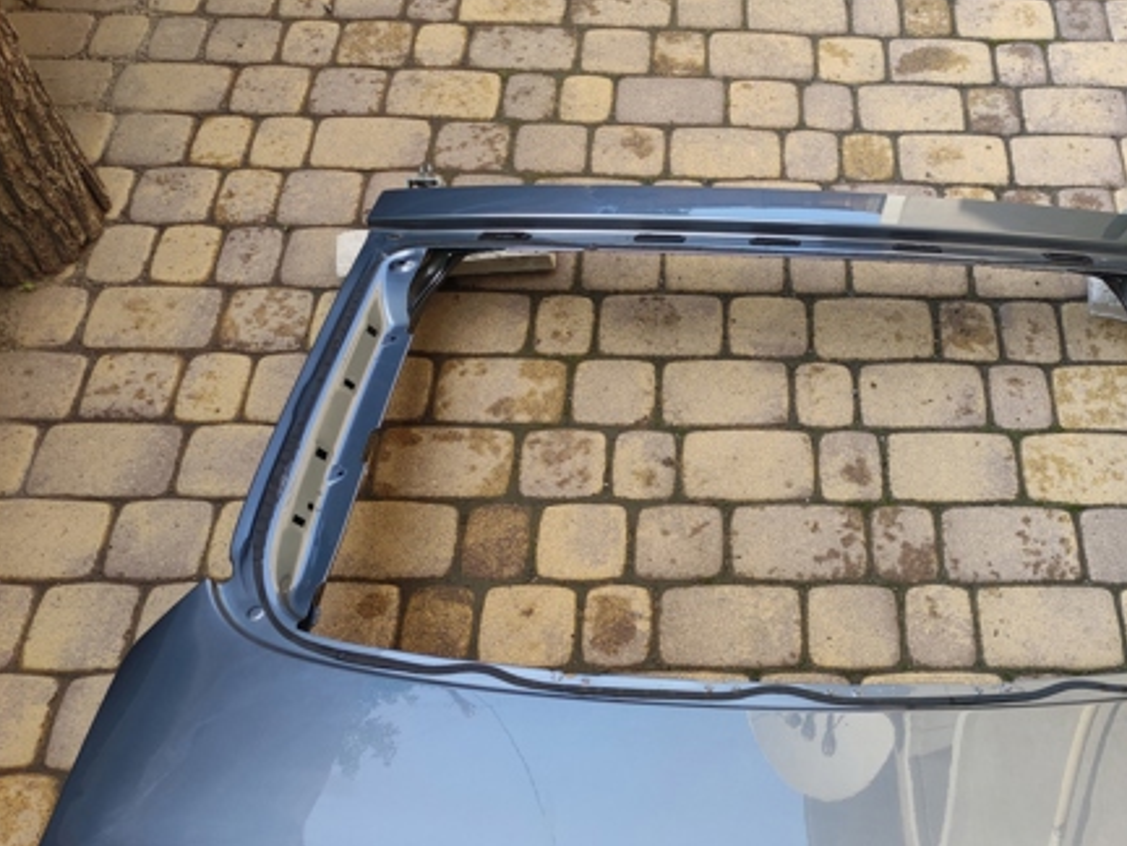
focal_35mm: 37
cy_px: 533
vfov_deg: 38.4
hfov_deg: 48.8
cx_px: 801
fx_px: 1205
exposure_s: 1/131
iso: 50
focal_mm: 5.43
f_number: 1.89
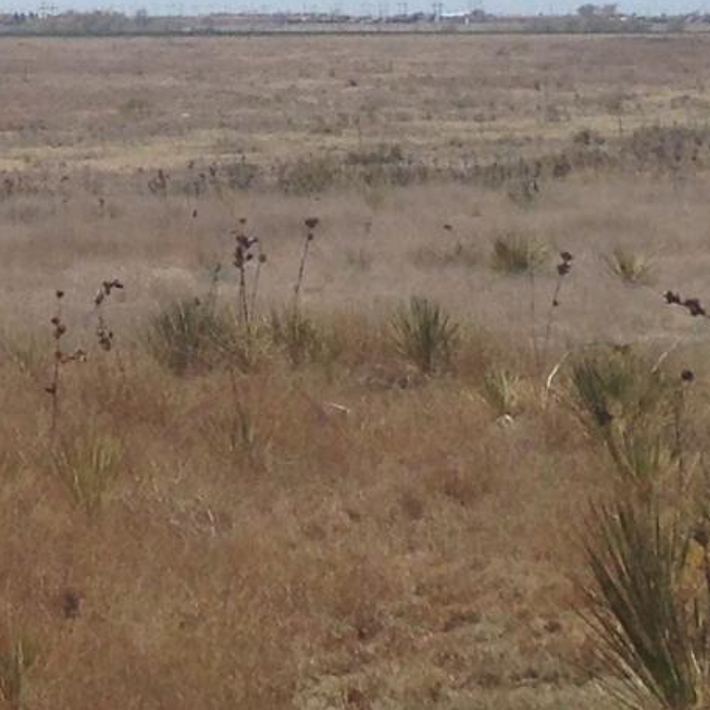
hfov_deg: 8.7
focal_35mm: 192
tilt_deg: +2.5
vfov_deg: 9.0
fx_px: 4455
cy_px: -226
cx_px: -668
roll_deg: -1.0
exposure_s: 1/2463
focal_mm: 4.12
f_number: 2.4
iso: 50
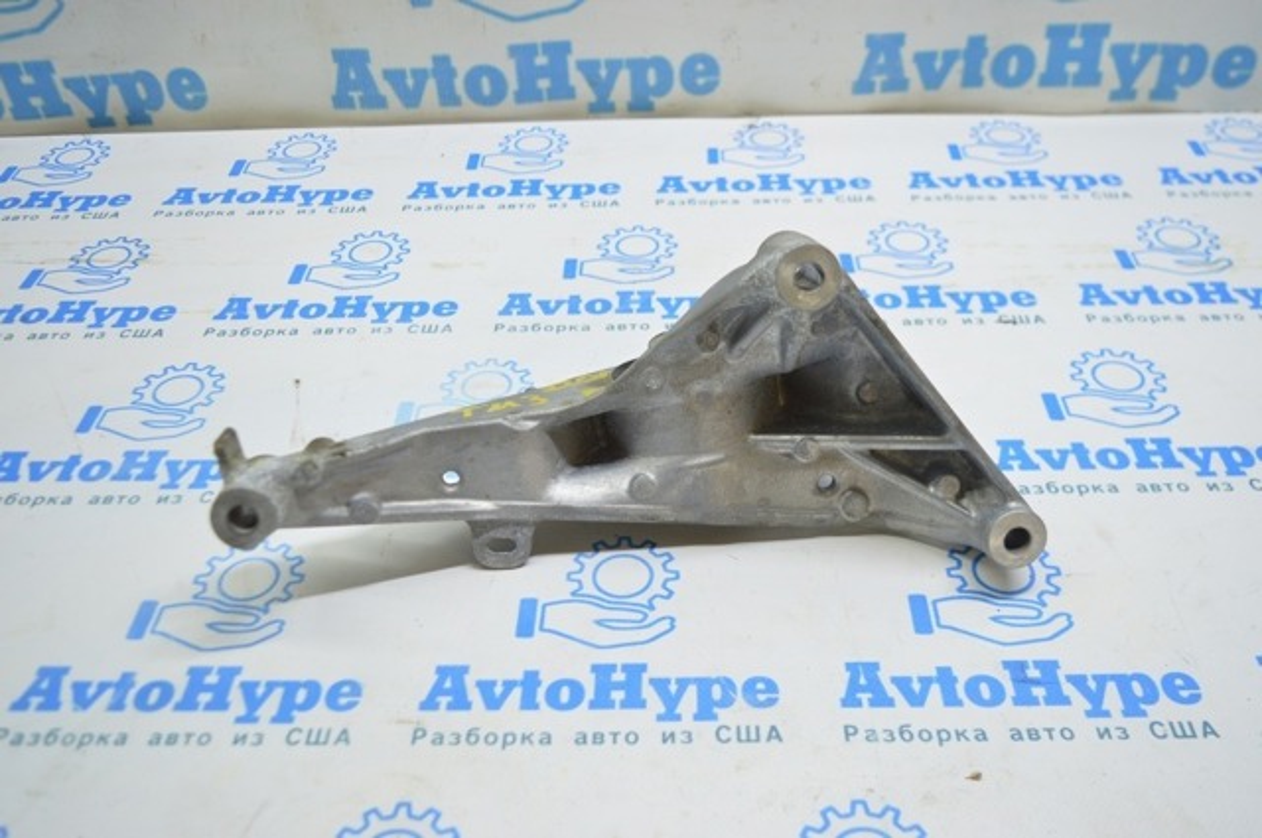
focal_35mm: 34
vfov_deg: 38.3
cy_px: 419
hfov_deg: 55.2
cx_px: 631
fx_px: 1208
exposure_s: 1/50
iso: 400
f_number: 3.8
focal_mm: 23
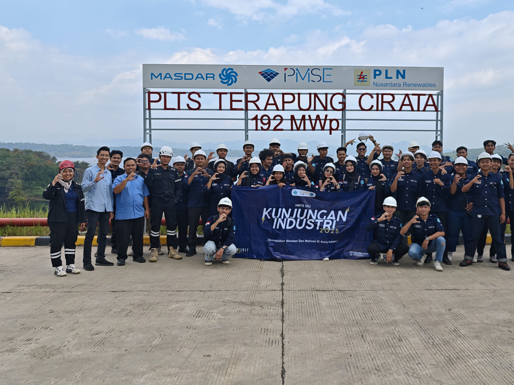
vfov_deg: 44.0
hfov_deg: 56.4
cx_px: 306
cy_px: 164
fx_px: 475
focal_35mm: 32
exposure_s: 1/1620
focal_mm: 8.72
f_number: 1.63
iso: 50
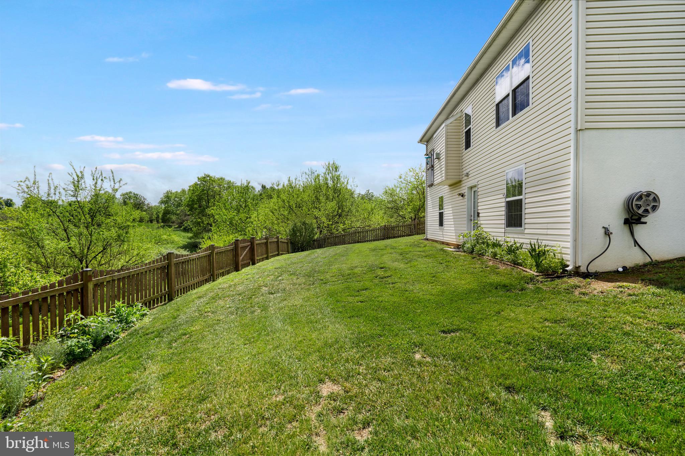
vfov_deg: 73.7
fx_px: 304
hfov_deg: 96.7
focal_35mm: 16
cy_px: 228
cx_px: 342
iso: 320
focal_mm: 16
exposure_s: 1/400
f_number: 8
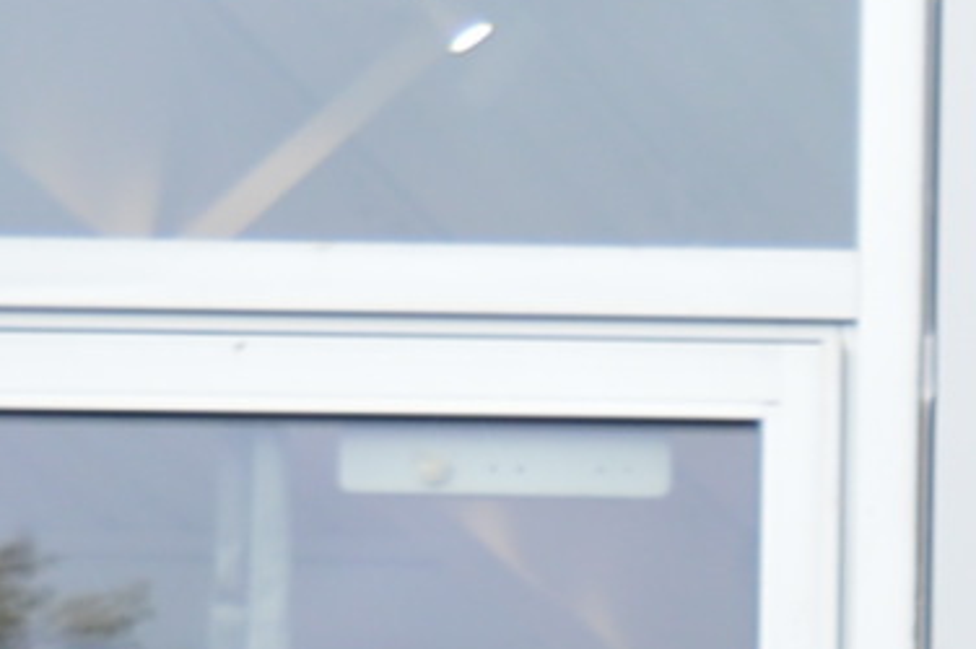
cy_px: 2266
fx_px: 8776
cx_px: 2845
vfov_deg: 4.0
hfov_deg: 5.9
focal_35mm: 324
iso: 140
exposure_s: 1/125
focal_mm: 27
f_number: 5.6
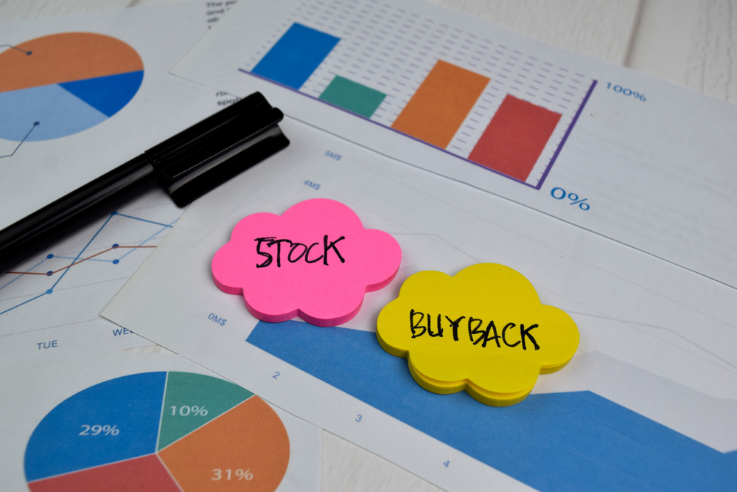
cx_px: 368
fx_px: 829
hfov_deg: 47.9
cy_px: 246
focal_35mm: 40
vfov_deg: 33.0
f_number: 7.1
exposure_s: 1/80
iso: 400
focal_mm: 27
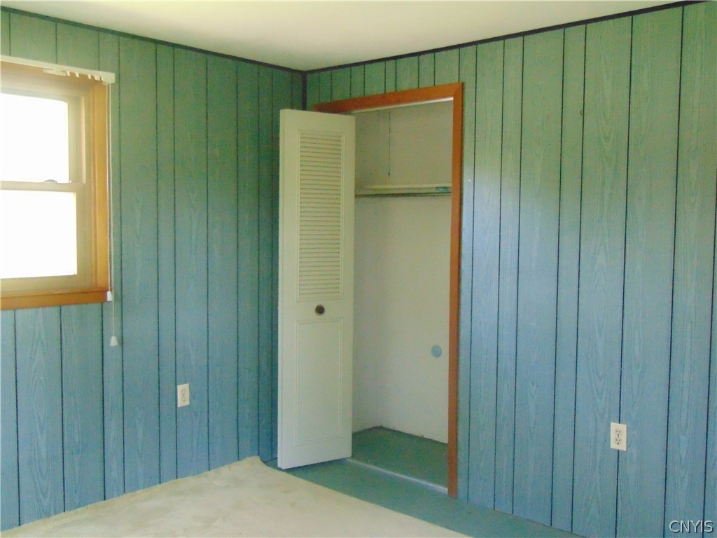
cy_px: 269
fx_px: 725
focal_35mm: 35
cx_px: 358
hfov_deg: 52.6
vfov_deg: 40.7
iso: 800
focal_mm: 6.3
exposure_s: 1/40
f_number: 3.2
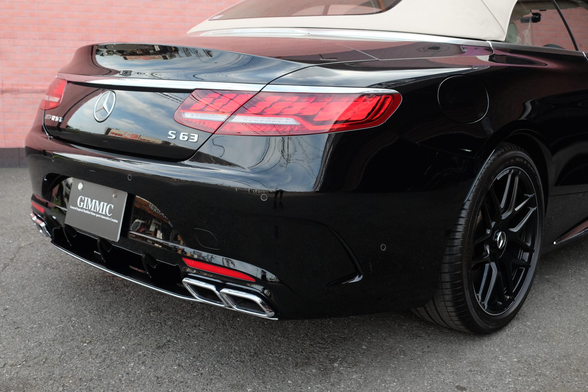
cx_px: 293
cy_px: 191
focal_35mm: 39
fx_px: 637
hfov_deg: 49.6
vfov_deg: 34.2
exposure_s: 1/180
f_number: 5.6
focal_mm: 25.4
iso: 400
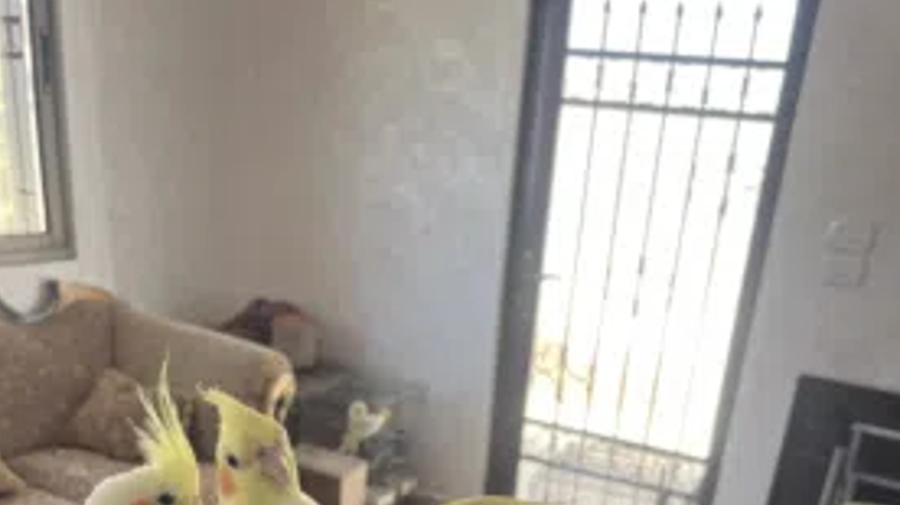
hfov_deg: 49.4
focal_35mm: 41
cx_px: 450
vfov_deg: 25.8
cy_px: 613
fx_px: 978
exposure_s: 1/122
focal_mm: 5.1
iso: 80
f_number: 1.6
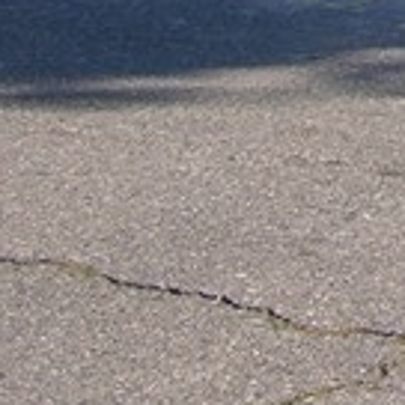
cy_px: -521
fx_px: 3084
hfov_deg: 6.6
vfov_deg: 7.1
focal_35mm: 233
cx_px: 1367
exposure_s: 1/150
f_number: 5
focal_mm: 8.9
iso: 50
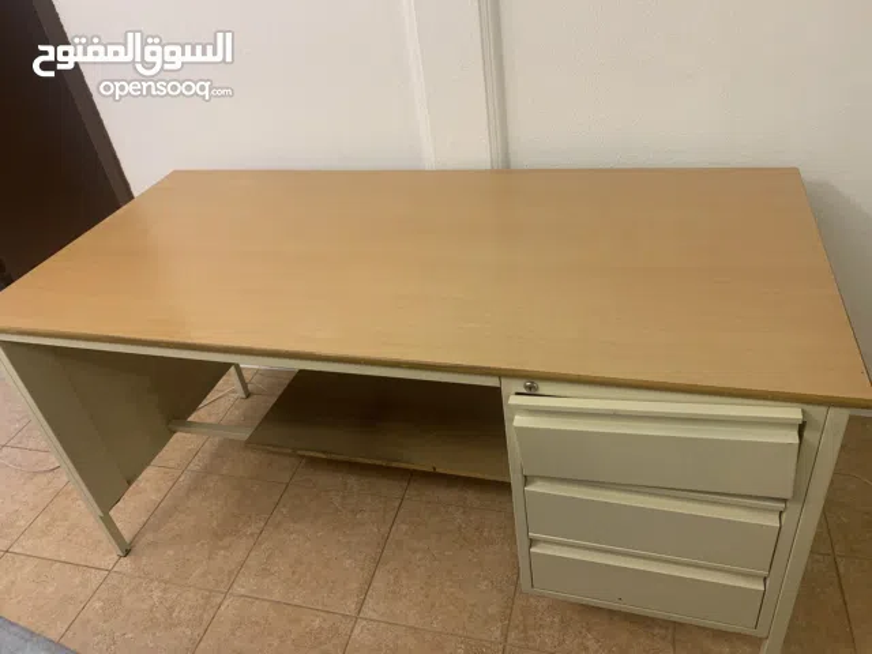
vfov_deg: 53.1
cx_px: 436
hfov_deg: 67.3
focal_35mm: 26
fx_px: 655
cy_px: 327
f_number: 1.8
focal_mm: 4.25
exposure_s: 1/60
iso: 200
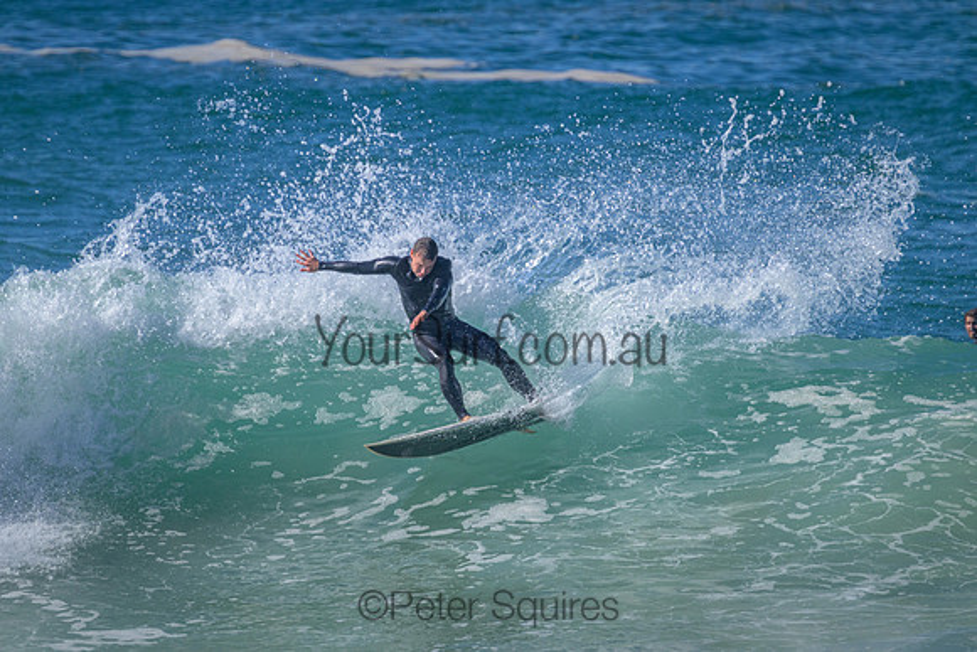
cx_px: 488
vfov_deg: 1.7
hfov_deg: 2.6
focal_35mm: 800
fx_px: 21715
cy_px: 326
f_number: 11
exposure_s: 1/2000
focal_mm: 800
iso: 1100
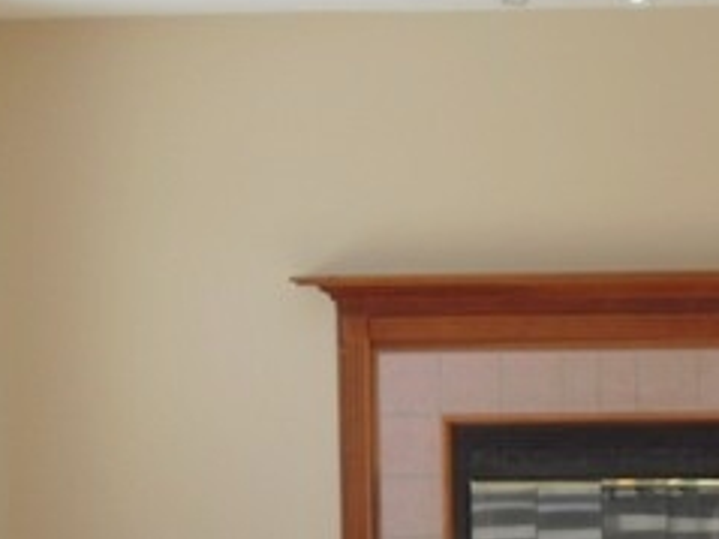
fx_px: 1889
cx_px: 587
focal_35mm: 91
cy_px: 542
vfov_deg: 15.9
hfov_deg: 21.3
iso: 80
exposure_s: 1/125
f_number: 2.8
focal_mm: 6.3
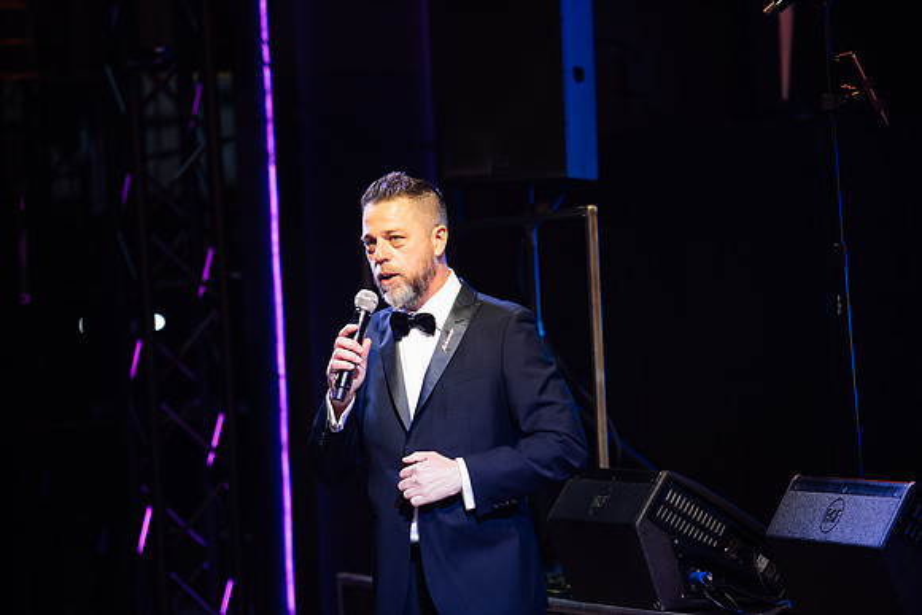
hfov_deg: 13.2
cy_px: 308
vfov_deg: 8.9
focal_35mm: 155
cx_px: 461
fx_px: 3970
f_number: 2.8
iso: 1600
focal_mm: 155
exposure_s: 1/200
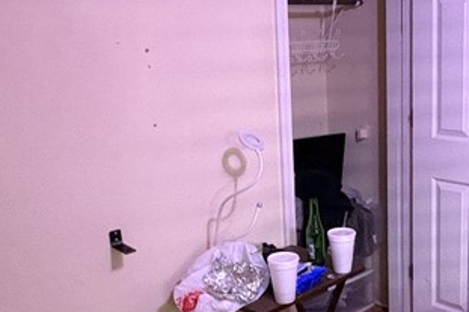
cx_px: 341
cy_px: 160
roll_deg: +2.1
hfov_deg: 40.2
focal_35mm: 48
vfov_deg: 28.0
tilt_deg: -11.9
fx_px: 625
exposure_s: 1/40
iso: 640
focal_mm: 2.22
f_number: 2.2
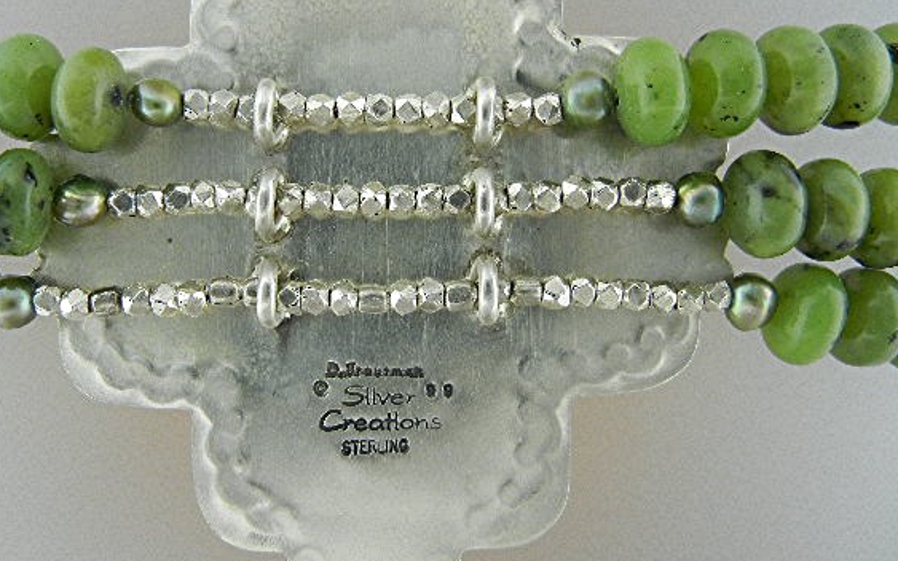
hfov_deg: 48.1
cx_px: 400
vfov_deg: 31.2
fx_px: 1004
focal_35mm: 41
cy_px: 241
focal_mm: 6.2
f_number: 3.6
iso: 400
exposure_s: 1/15.6
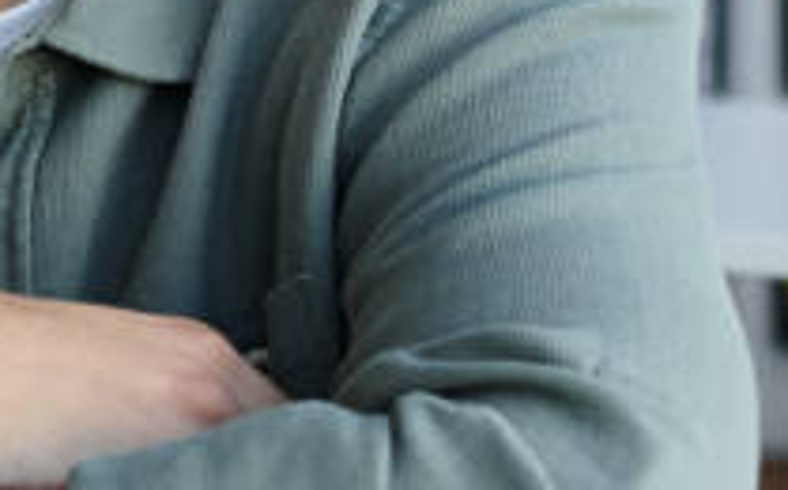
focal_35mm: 175
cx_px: -758
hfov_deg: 11.0
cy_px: -183
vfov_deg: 7.4
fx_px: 3753
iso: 250
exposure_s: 1/200
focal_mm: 35
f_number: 3.2
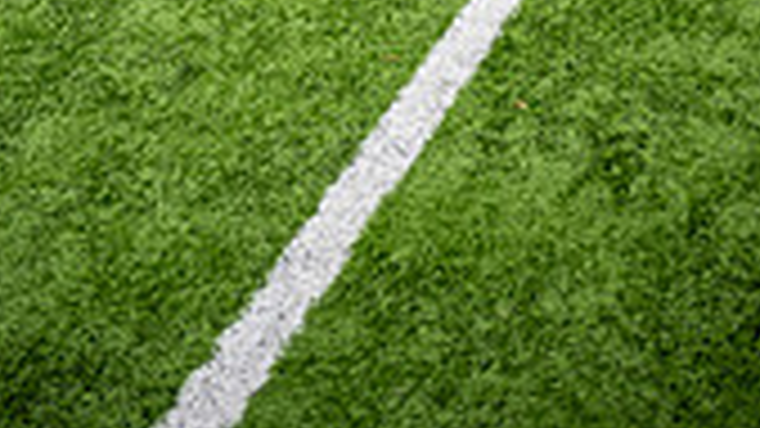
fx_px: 1350
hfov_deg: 31.3
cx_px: 283
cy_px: -536
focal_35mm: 67
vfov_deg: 13.9
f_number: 2.8
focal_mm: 24
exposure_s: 1/500
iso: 100
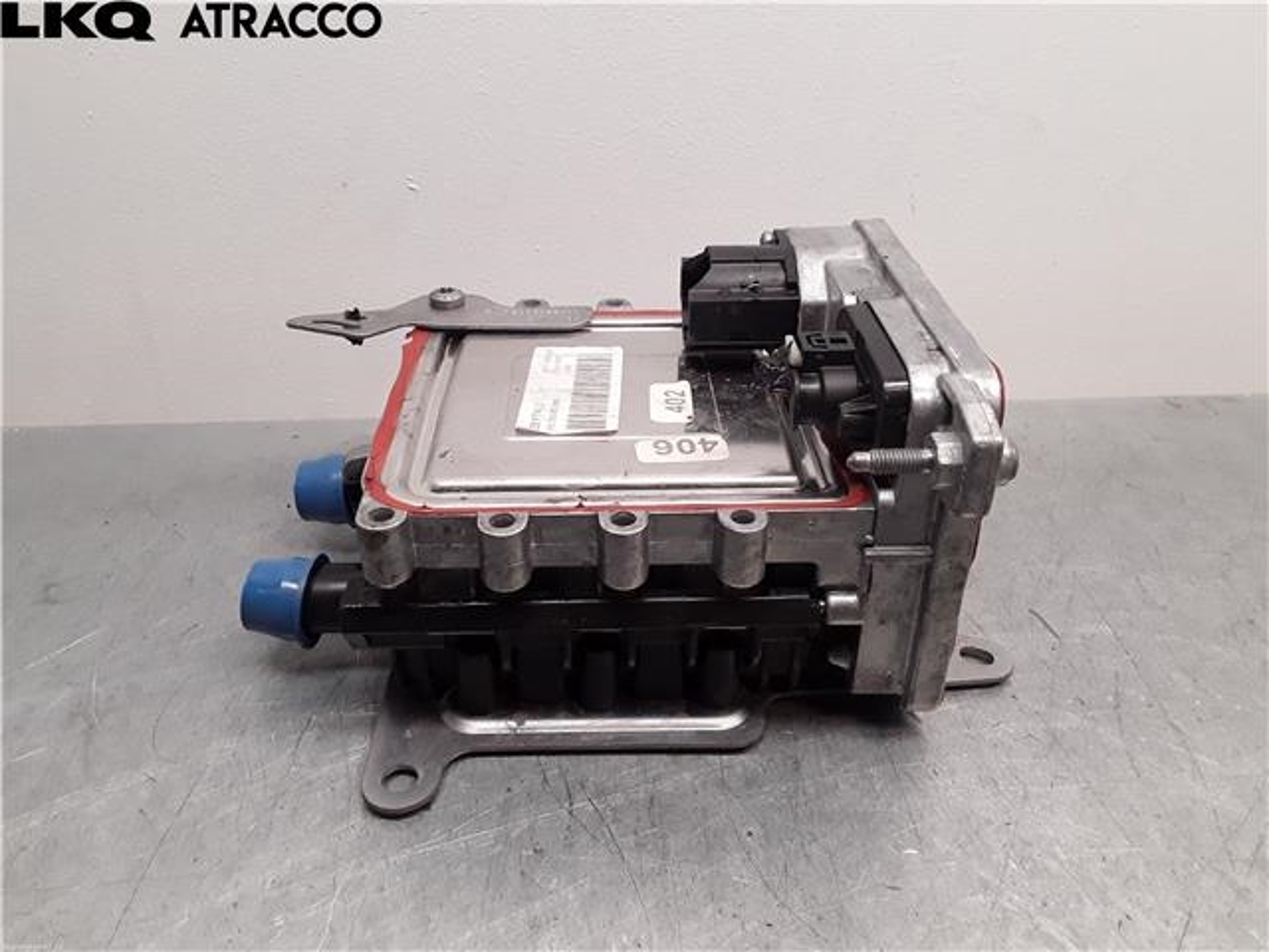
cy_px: 476
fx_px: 1026
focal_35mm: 28
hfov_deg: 63.4
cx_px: 634
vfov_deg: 49.7
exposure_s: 1/120
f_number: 1.9
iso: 100
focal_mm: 2.91
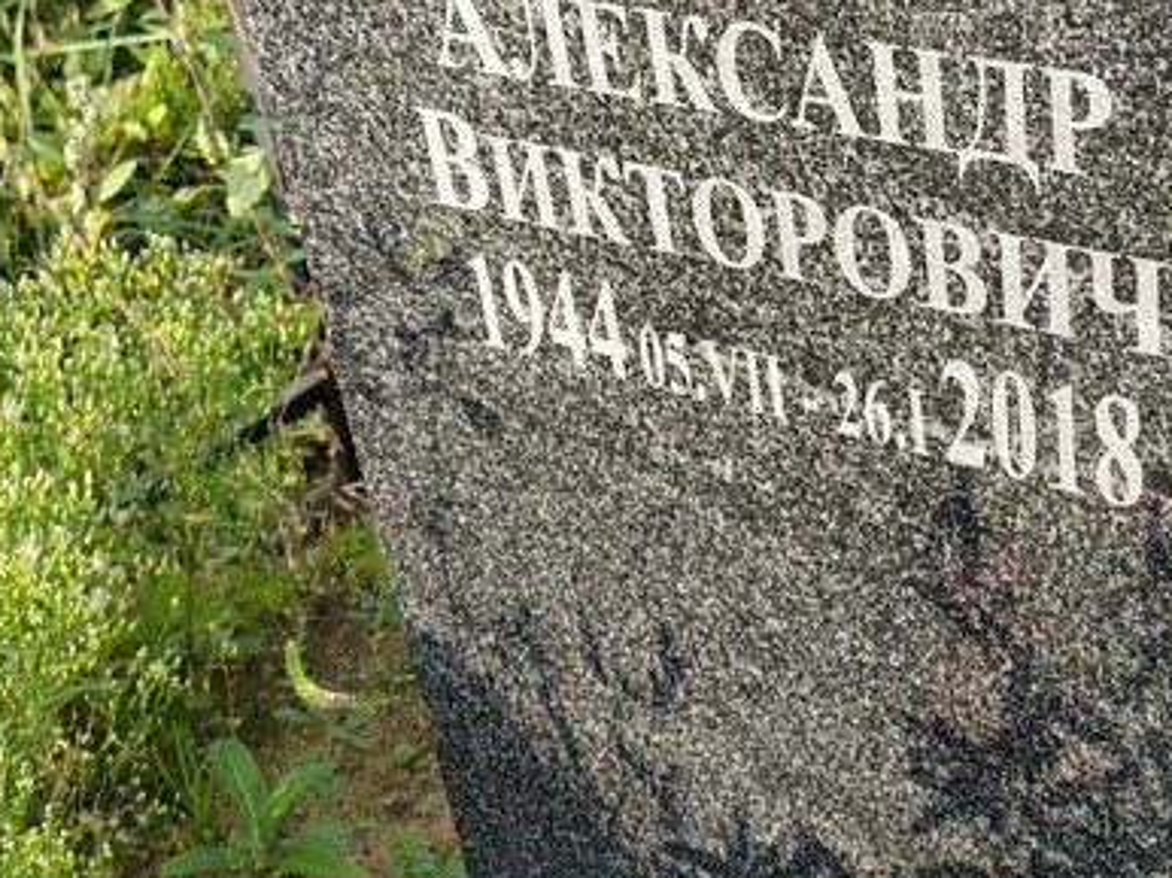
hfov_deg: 33.1
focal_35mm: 56
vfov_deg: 25.9
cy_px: 270
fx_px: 1895
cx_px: 987
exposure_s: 1/340
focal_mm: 5.52
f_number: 1.9
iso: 100
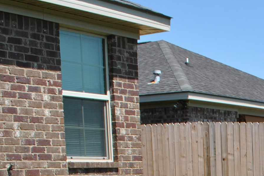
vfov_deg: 13.5
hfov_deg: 19.9
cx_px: 354
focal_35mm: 93
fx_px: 683
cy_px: 294
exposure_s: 1/250
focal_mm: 18
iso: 100
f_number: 8
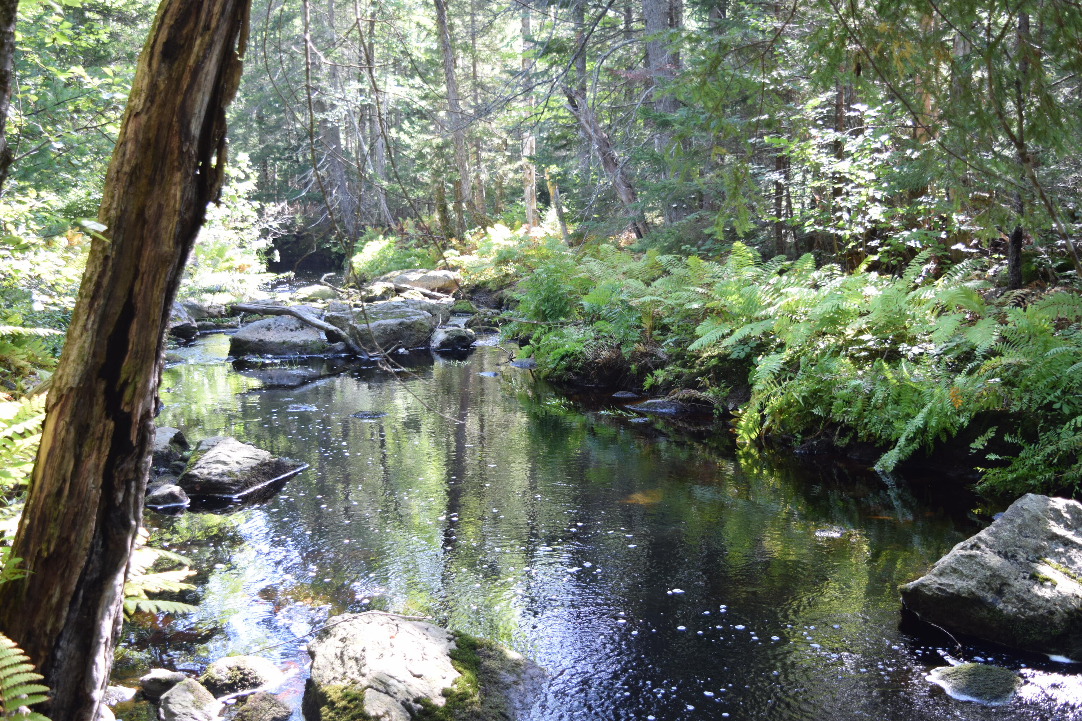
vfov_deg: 34.2
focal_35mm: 39
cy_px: 360
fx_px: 1172
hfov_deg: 49.6
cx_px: 541
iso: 400
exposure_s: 1/80
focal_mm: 26
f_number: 4.5
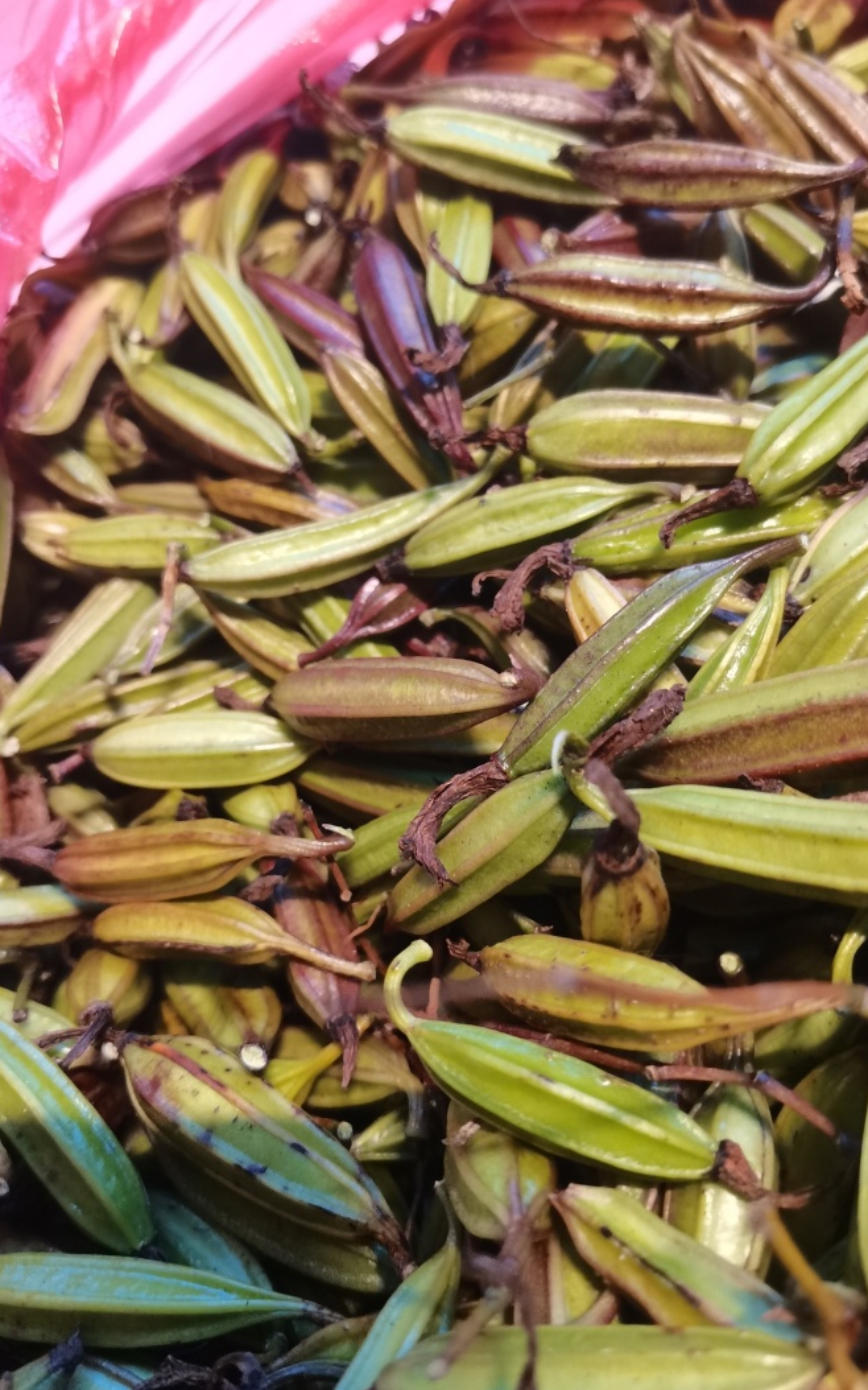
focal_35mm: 29
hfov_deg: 43.1
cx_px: 478
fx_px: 1098
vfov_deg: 64.6
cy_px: 696
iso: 640
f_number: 1.9
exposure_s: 1/100
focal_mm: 4.94
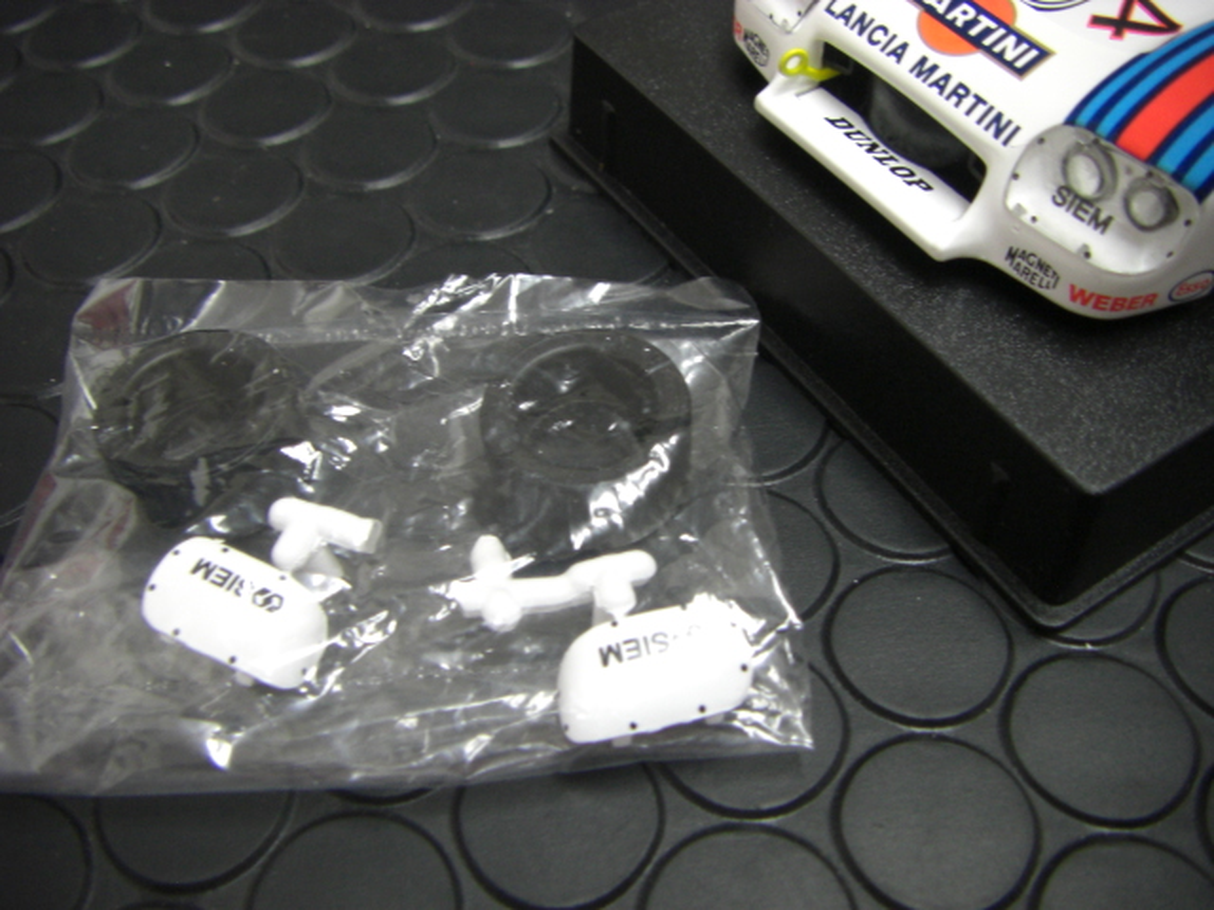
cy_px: 455
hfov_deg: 49.0
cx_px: 607
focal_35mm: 38
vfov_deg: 37.7
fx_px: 1333
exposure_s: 1/20
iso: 200
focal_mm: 6.3
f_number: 3.4
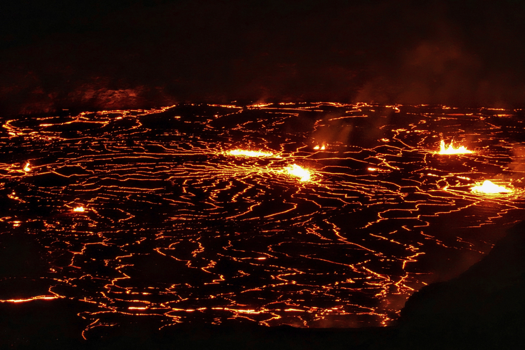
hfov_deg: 10.3
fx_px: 2916
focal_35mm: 200
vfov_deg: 6.9
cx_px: 262
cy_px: 175
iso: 6400
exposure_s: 1/100
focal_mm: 72
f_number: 4.5
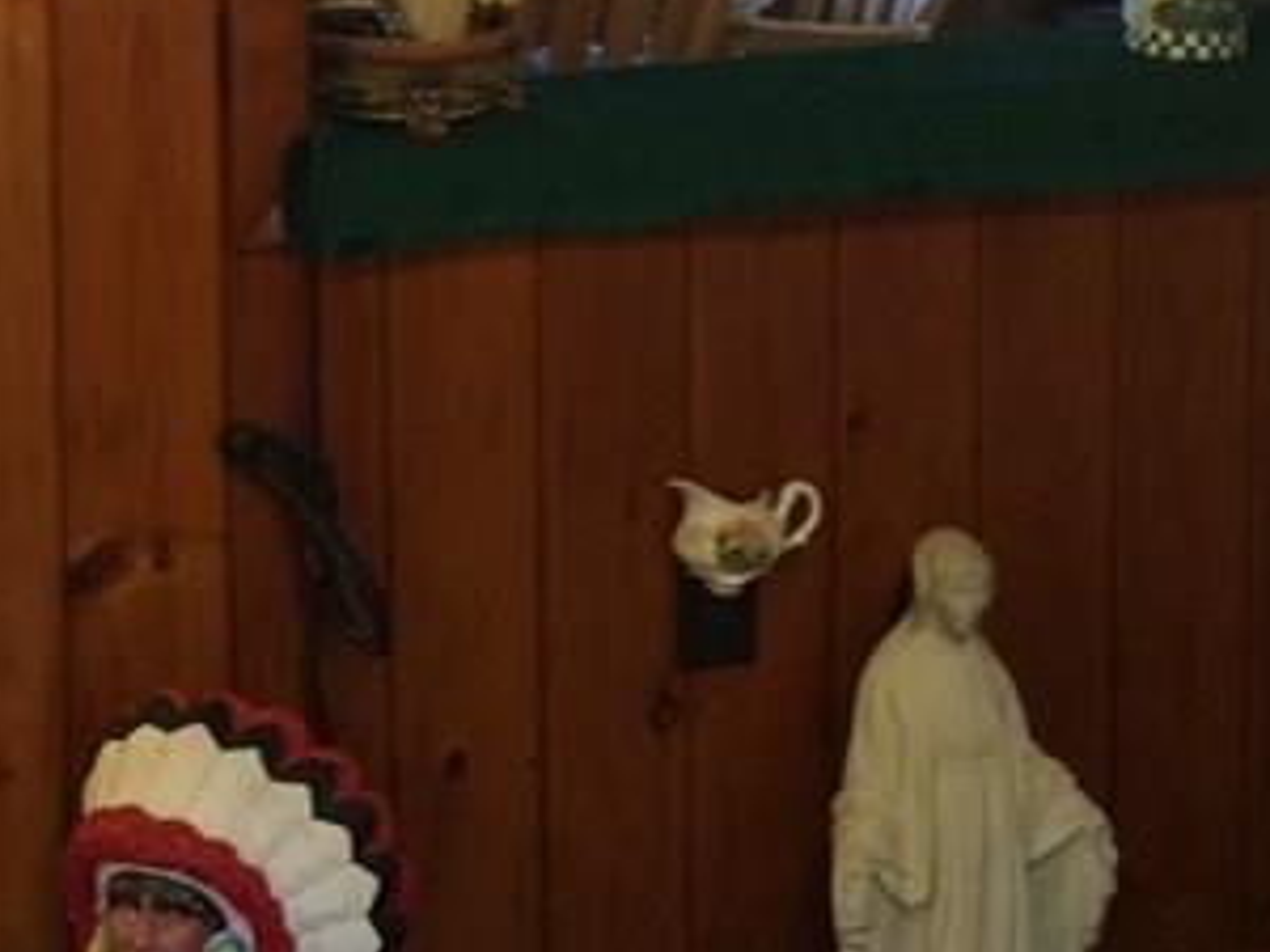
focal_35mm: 99
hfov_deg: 19.5
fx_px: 3632
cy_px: -258
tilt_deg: -7.1
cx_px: 169
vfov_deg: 14.4
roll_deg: +1.1
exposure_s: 1/30
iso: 125
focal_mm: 4.15
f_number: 2.2
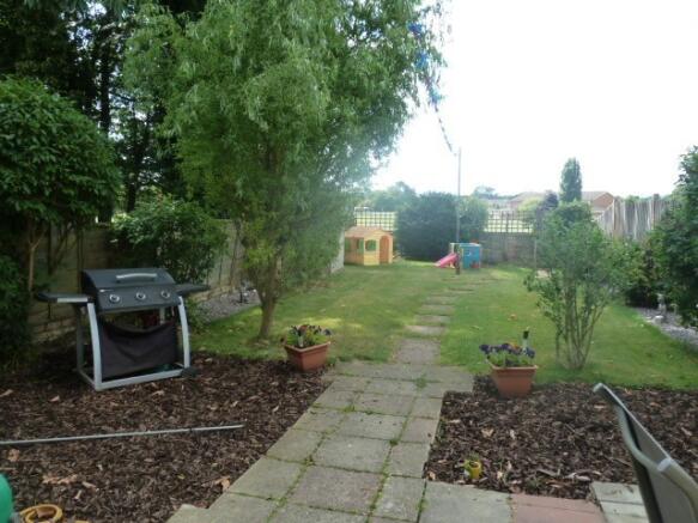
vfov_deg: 54.9
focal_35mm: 25
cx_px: 349
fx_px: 504
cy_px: 262
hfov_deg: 69.4
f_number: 4
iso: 125
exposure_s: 1/125
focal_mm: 4.1
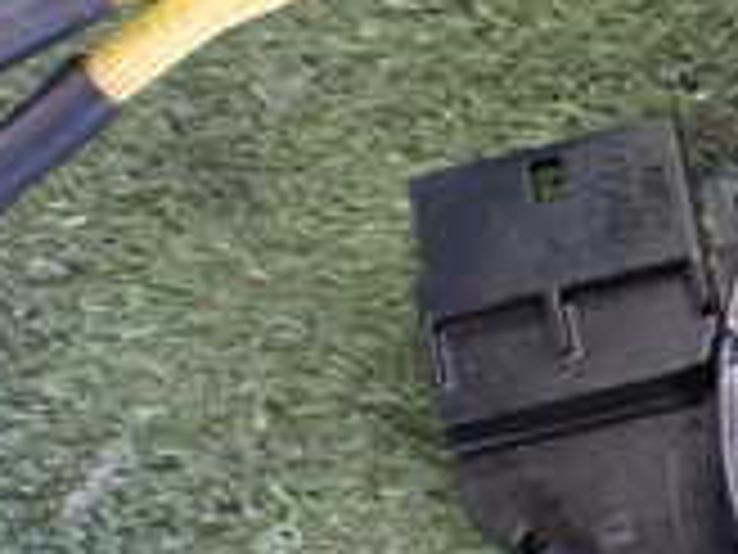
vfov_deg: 13.4
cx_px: 896
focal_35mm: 110
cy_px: 351
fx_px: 2345
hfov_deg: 17.1
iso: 800
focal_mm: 5.4
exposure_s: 1/40
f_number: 2.3
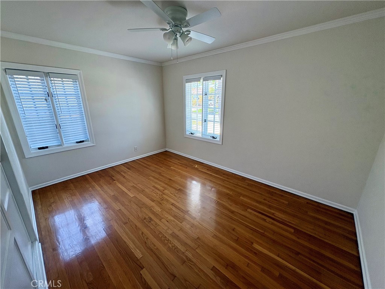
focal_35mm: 14
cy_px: 144
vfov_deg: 85.7
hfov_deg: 102.1
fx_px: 156
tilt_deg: -16.0
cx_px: 192
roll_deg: -0.4
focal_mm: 2.22
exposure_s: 1/104
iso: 125
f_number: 2.2
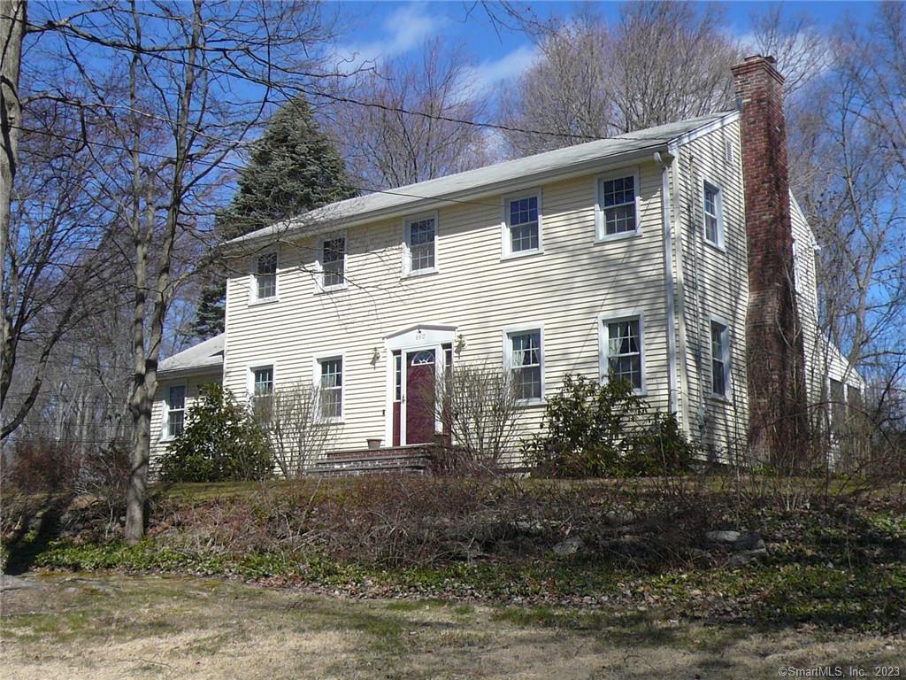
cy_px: 340
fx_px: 1099
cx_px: 453
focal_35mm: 42
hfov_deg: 44.8
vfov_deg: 34.3
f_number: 8
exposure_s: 1/250
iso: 100
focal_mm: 4.6
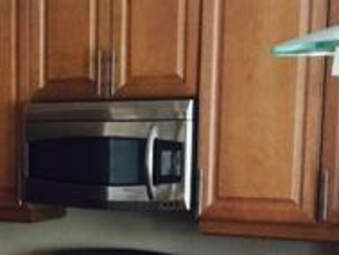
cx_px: -43
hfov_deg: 19.1
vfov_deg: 14.7
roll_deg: -0.9
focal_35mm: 98
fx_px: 960
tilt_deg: -8.1
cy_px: 284
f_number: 2.2
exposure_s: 1/15
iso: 80
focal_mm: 4.15
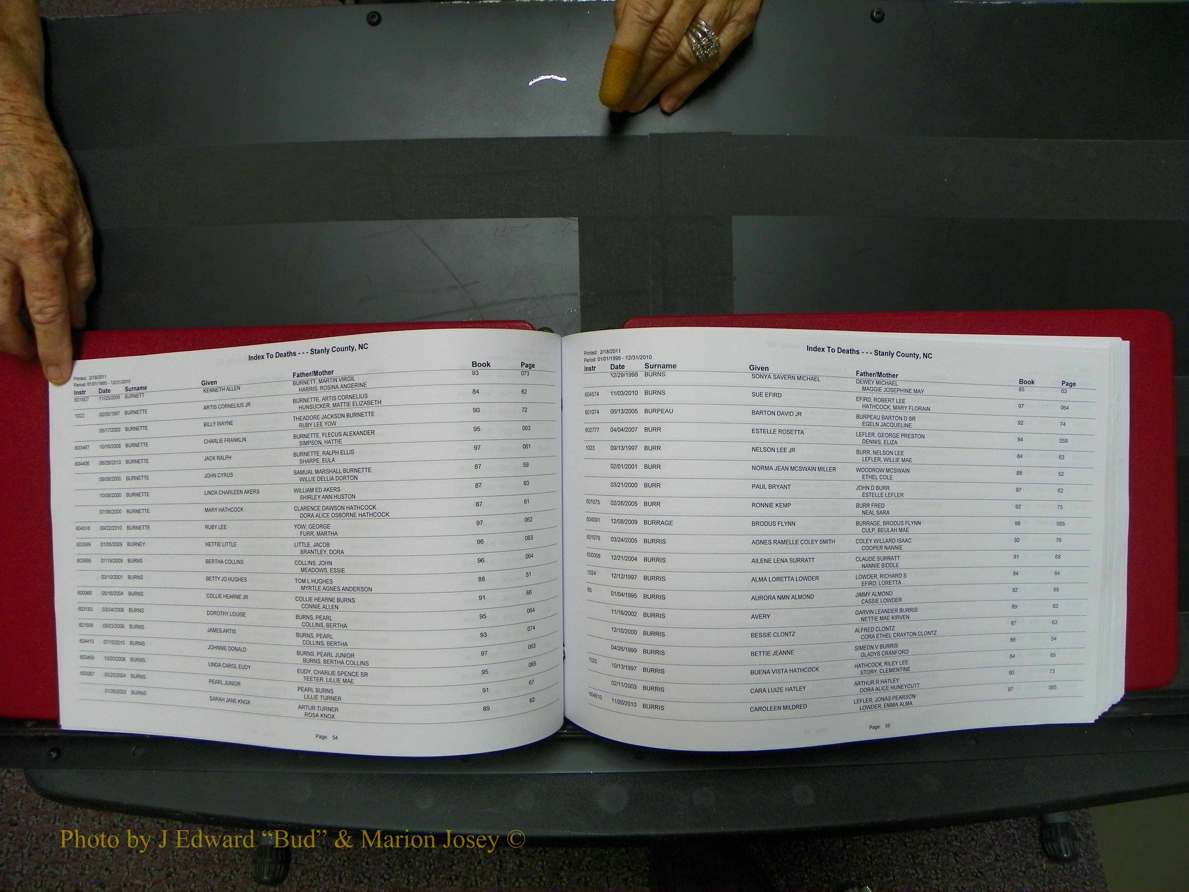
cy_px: 446
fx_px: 893
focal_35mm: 26
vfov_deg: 53.1
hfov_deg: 67.3
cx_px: 594
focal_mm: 4.6
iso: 100
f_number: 2.8
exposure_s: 1/30
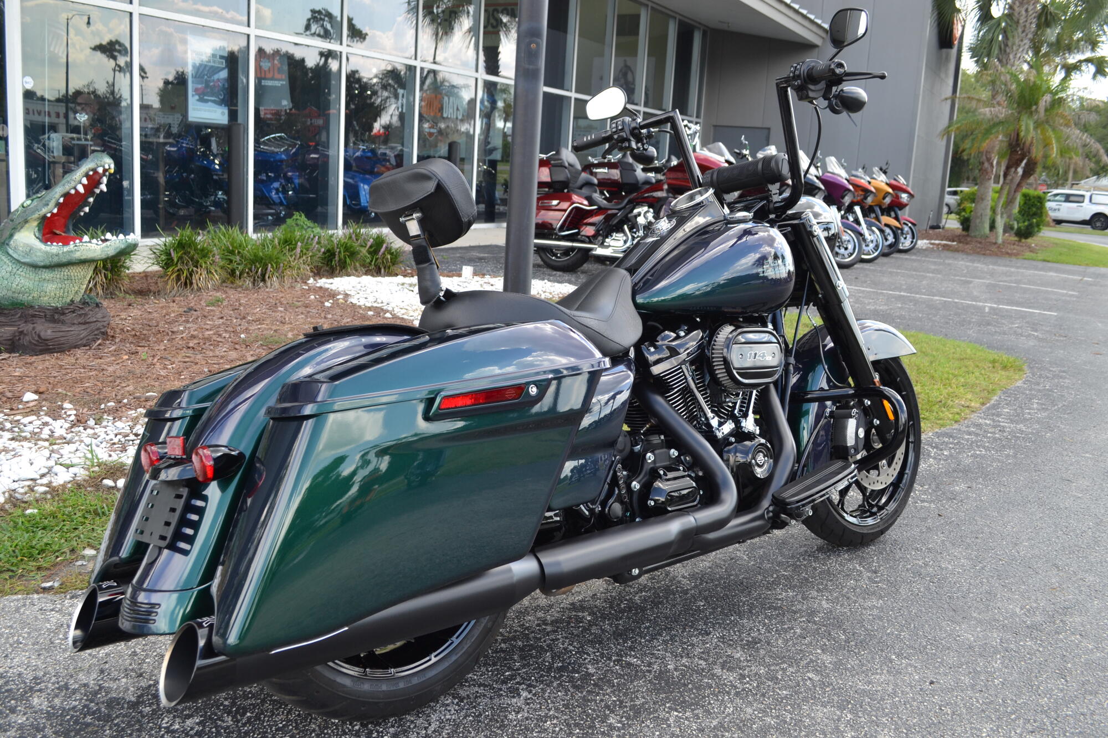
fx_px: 1016
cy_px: 369
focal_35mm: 33
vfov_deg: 40.0
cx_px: 554
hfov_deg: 57.2
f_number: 5.6
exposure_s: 1/125
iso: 160
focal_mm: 22
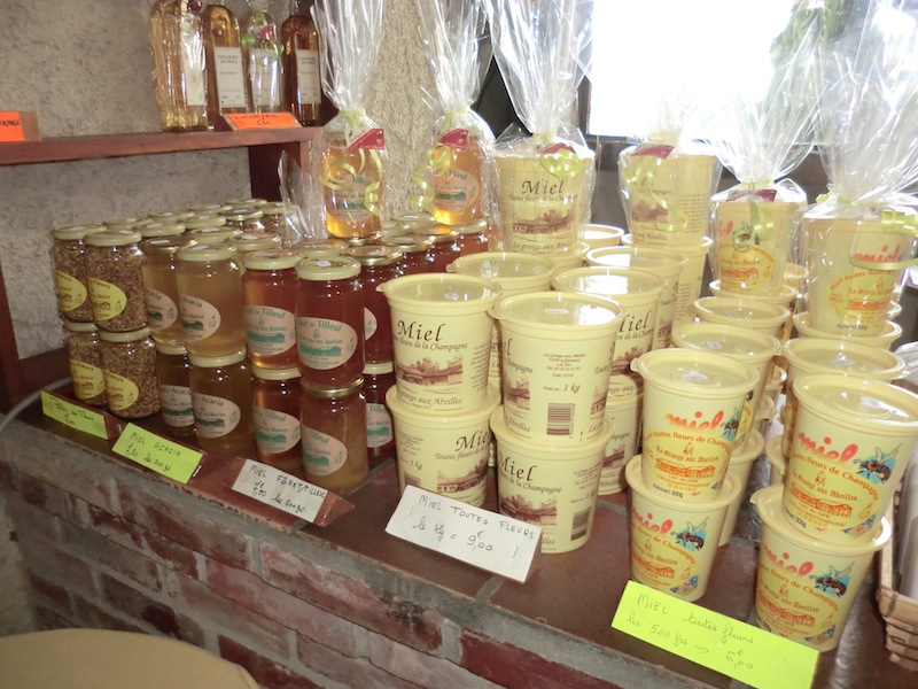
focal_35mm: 27
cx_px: 459
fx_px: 716
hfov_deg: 65.3
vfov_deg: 51.4
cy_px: 344
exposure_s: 1/60
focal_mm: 4.9
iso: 400
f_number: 3.2
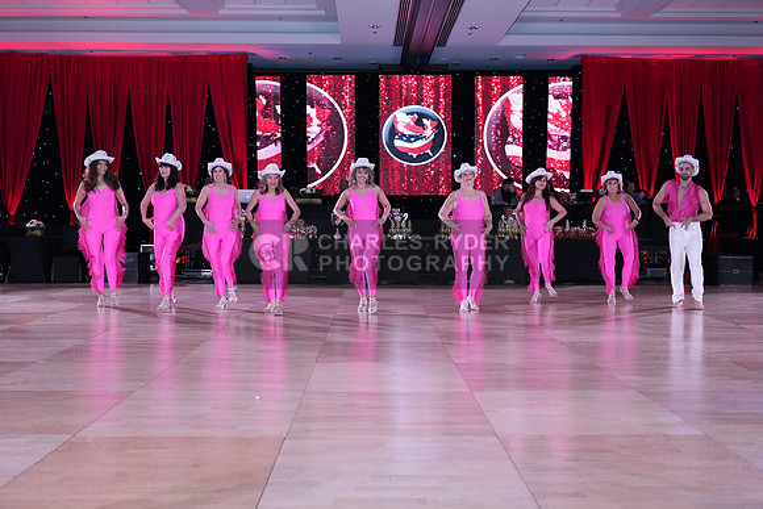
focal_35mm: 36
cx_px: 382
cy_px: 254
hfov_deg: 53.1
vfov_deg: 36.9
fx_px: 763
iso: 2500
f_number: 5
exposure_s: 1/250
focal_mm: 36
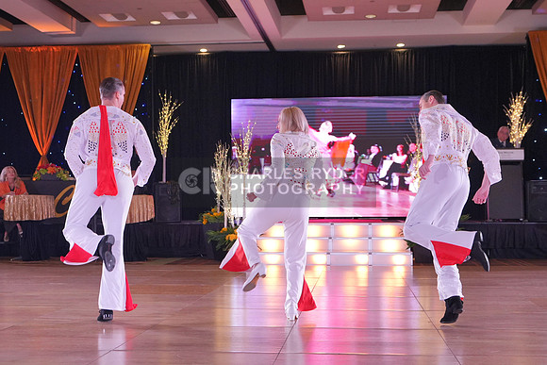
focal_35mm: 52
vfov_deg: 26.0
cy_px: 182
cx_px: 274
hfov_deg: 38.2
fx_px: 790
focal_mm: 35
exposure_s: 1/400
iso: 2000
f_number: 3.5
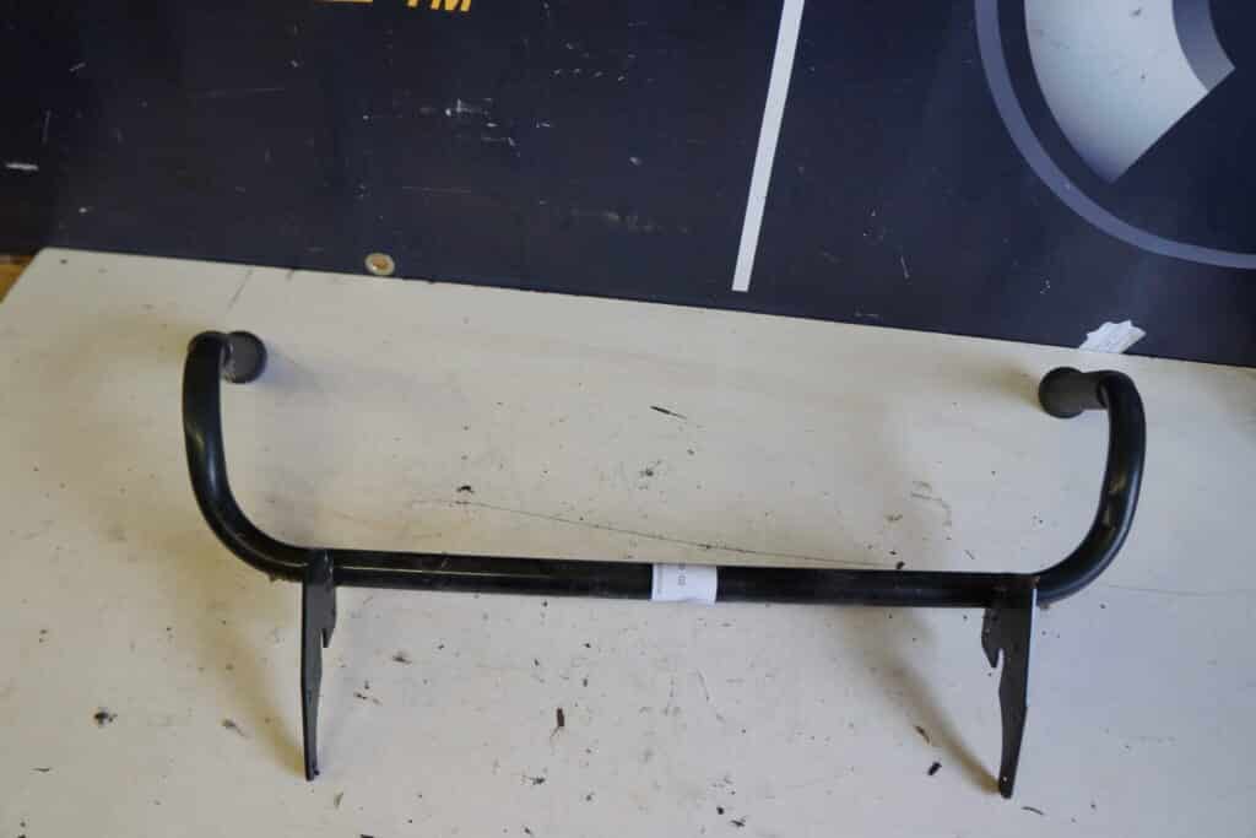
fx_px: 942
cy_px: 419
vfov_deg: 47.9
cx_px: 628
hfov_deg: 67.4
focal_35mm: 27
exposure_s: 1/60
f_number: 4
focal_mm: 18
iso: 800
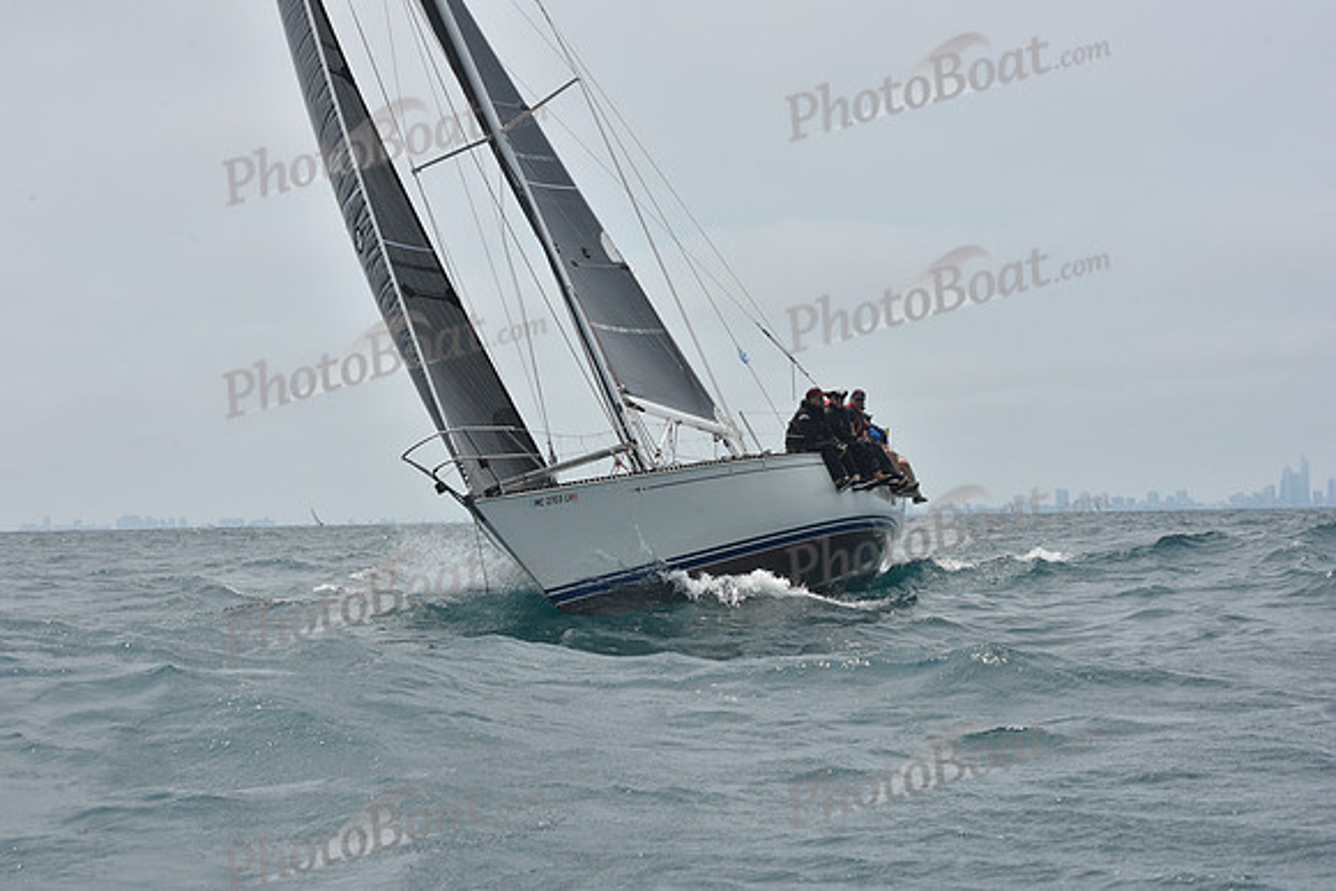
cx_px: 668
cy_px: 446
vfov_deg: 19.5
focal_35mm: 70
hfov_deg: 28.8
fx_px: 2598
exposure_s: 1/800
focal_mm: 70
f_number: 11
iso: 250
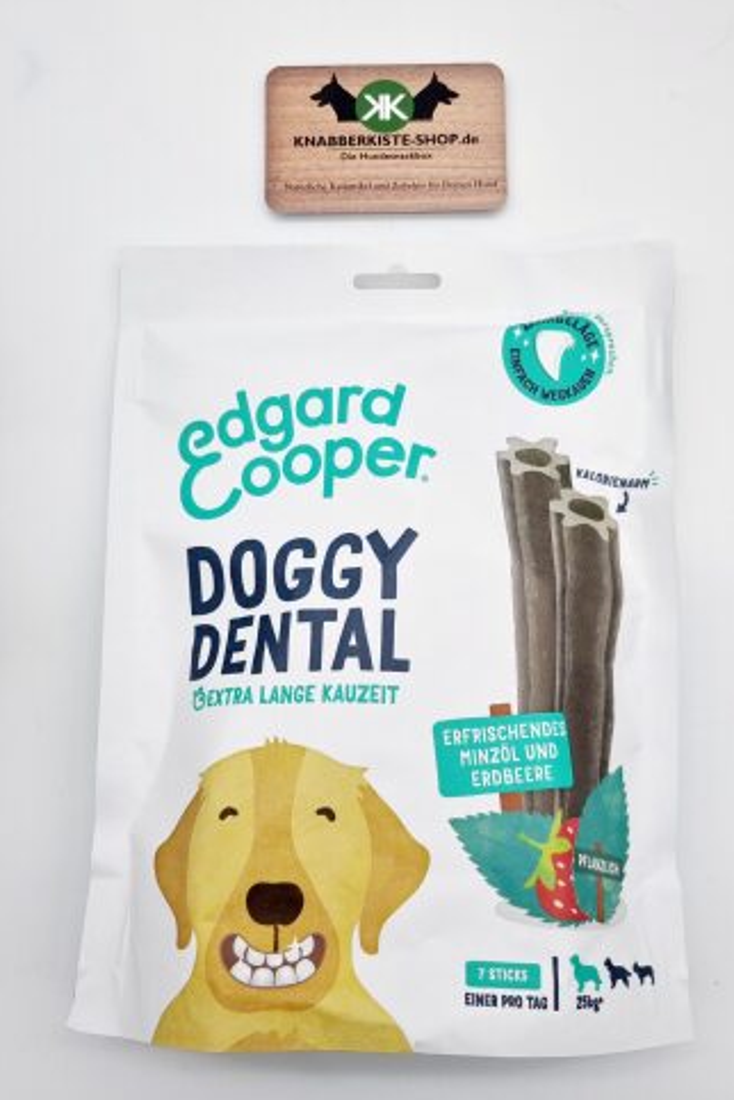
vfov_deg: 65.5
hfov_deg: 46.3
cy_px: 565
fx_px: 856
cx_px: 405
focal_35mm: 28
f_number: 1.8
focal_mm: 5.4
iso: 50
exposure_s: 1/196
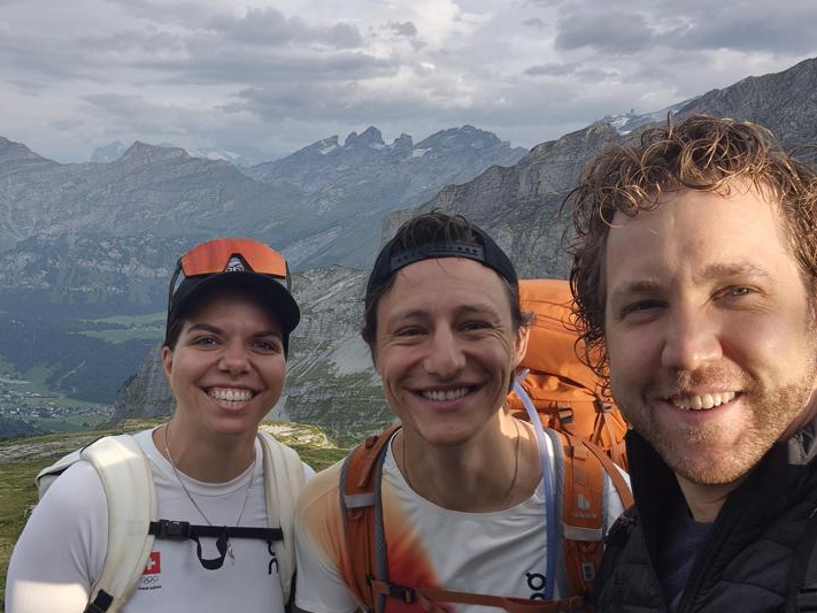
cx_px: 300
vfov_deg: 39.3
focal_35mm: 36
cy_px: 394
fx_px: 850
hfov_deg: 50.8
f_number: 2.2
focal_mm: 3.3
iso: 25
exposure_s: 1/350
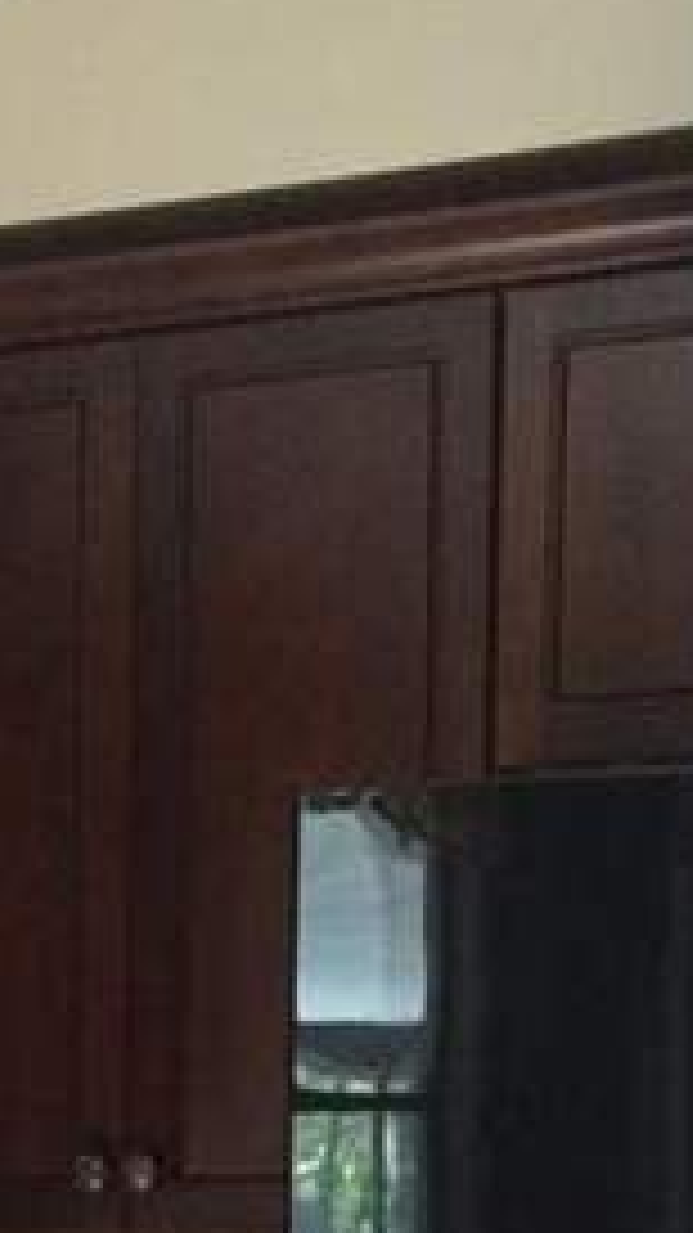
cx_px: -400
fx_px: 4151
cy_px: 1431
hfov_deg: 9.2
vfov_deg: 16.3
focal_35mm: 127
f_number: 2.2
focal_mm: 4.12
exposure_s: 1/30
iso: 160
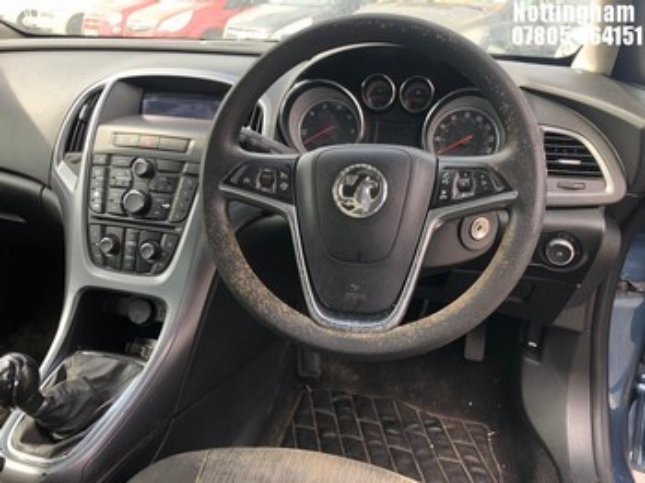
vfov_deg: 49.7
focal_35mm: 28
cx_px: 322
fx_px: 521
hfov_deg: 63.5
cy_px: 242
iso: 40
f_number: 1.8
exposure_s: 1/120
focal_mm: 4
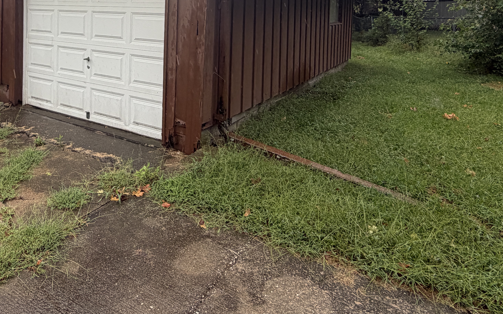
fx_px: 398
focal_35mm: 29
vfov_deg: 39.8
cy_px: 29
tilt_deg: -2.7
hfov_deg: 62.3
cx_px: 150
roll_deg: +0.0
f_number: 2.2
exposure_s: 1/502
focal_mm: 2.22
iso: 64
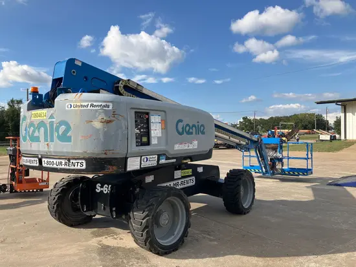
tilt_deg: +1.2
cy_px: 134
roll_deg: +0.2
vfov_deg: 49.8
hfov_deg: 63.4
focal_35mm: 28
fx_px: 288
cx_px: 178
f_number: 1.8
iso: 32
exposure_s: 1/1869
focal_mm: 3.99
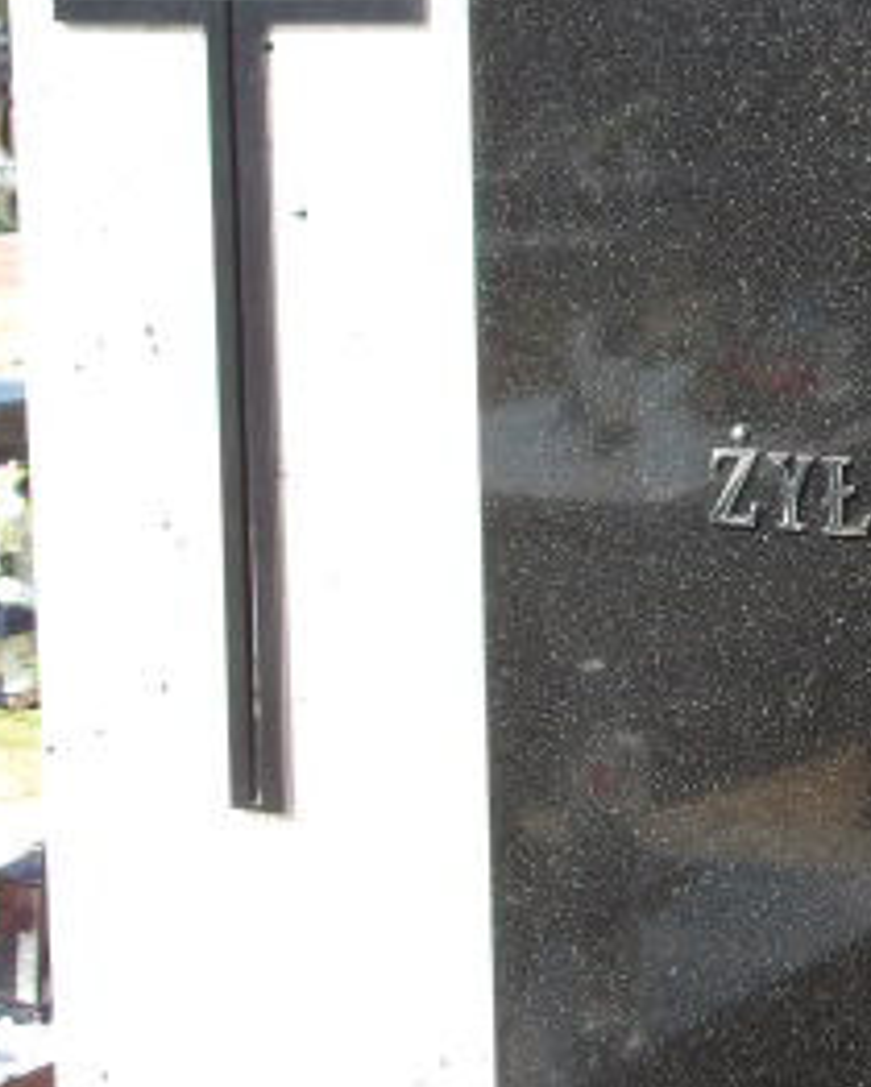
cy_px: 531
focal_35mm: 100
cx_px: 1103
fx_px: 3219
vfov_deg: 19.2
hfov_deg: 14.8
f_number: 3.7
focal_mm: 7.6
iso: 100
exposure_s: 1/432
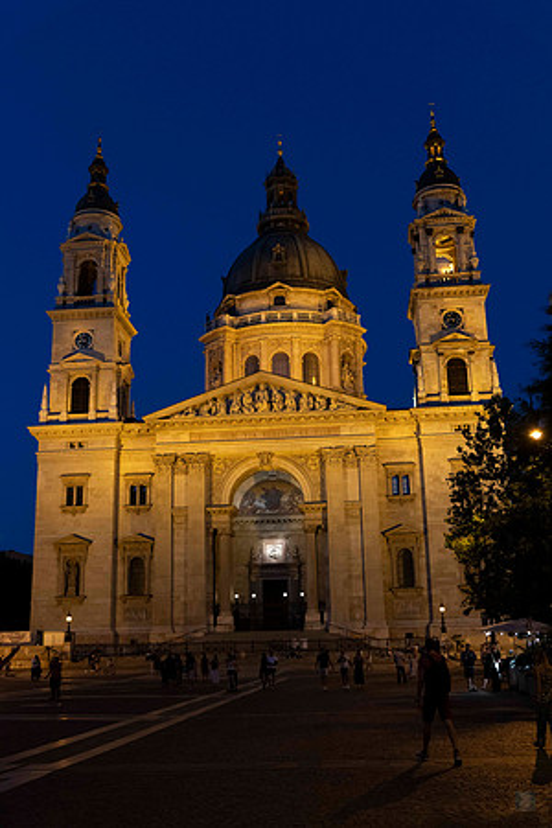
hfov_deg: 35.1
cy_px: 414
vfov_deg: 50.7
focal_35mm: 38
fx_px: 874
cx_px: 276
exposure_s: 1/80
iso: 1800
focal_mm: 38
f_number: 3.5
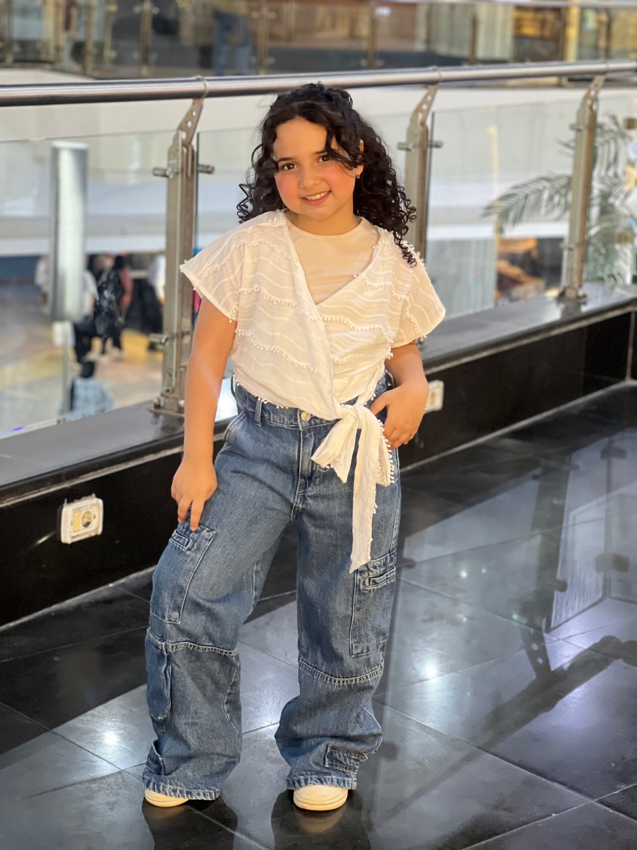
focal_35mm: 77
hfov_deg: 19.1
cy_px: 425
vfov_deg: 25.3
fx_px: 1889
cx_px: 318
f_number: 2.8
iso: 400
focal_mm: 9
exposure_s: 1/33
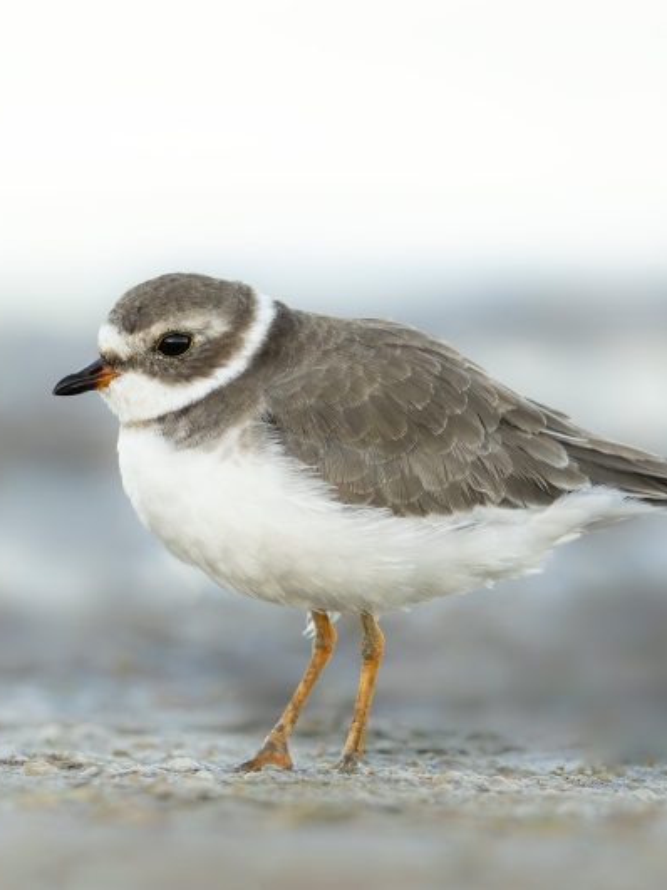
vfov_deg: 1.7
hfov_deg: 1.3
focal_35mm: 1159
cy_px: 445
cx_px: 191
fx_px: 29788
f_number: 8
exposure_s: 1/320
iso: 2500
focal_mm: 800
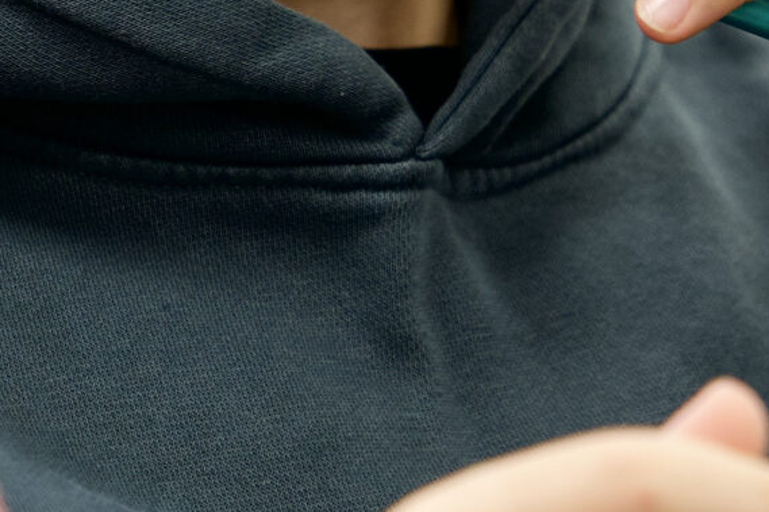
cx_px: 118
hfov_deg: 6.5
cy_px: -83
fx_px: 6726
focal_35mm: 315
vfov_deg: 4.3
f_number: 3.2
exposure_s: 1/160
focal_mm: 70
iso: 400
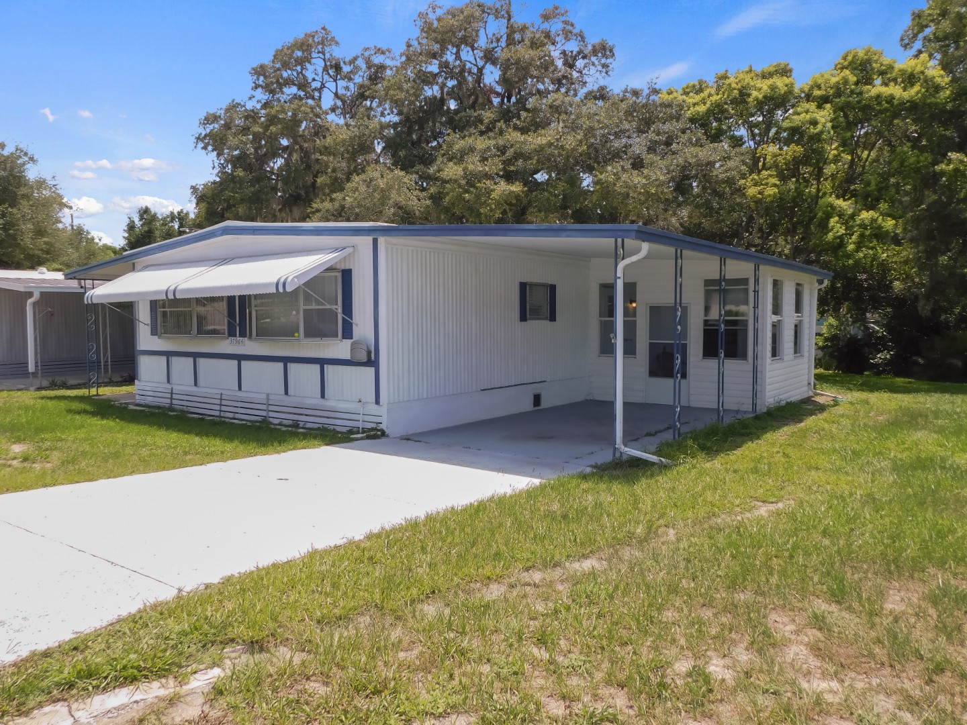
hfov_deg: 69.4
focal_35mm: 25
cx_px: 484
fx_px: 698
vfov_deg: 54.9
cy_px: 362
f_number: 3.1
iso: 125
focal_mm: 4.5
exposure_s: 1/800
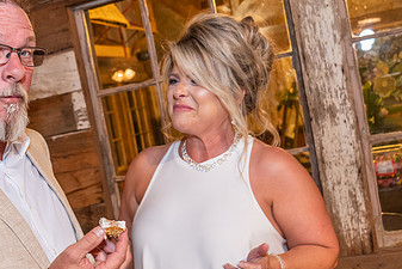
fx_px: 570
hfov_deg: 38.8
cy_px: 164
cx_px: 173
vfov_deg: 26.4
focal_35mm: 51
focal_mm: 24
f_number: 4.5
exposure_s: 1/60
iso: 1600
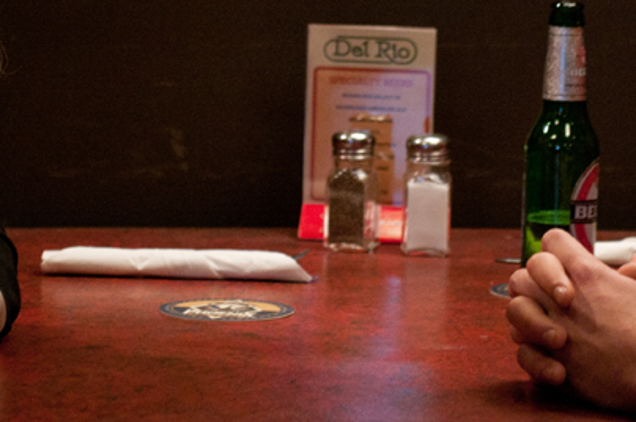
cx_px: 406
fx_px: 4057
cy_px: 3
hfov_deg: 9.0
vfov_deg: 5.9
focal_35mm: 230
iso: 800
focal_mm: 62
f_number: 2.8
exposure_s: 1/60
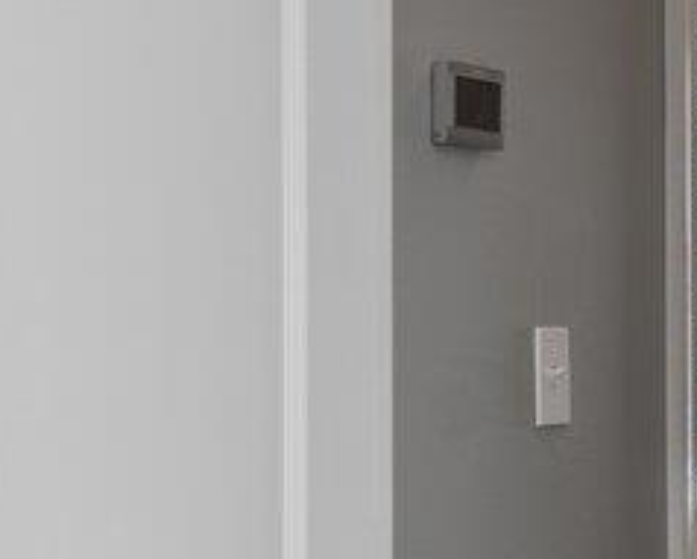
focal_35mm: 137
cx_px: 2073
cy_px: 449
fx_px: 2830
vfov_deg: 11.2
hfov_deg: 10.3
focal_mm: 17
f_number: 9
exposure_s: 2.5
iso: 100
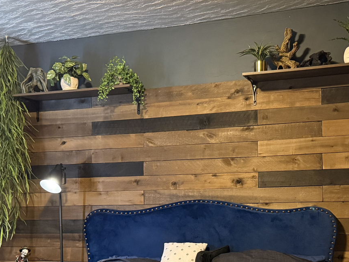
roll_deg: +0.5
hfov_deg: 33.8
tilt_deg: +3.3
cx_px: 185
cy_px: 192
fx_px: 575
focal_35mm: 57
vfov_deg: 25.4
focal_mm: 6.76
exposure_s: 1/40
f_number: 1.78
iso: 1000
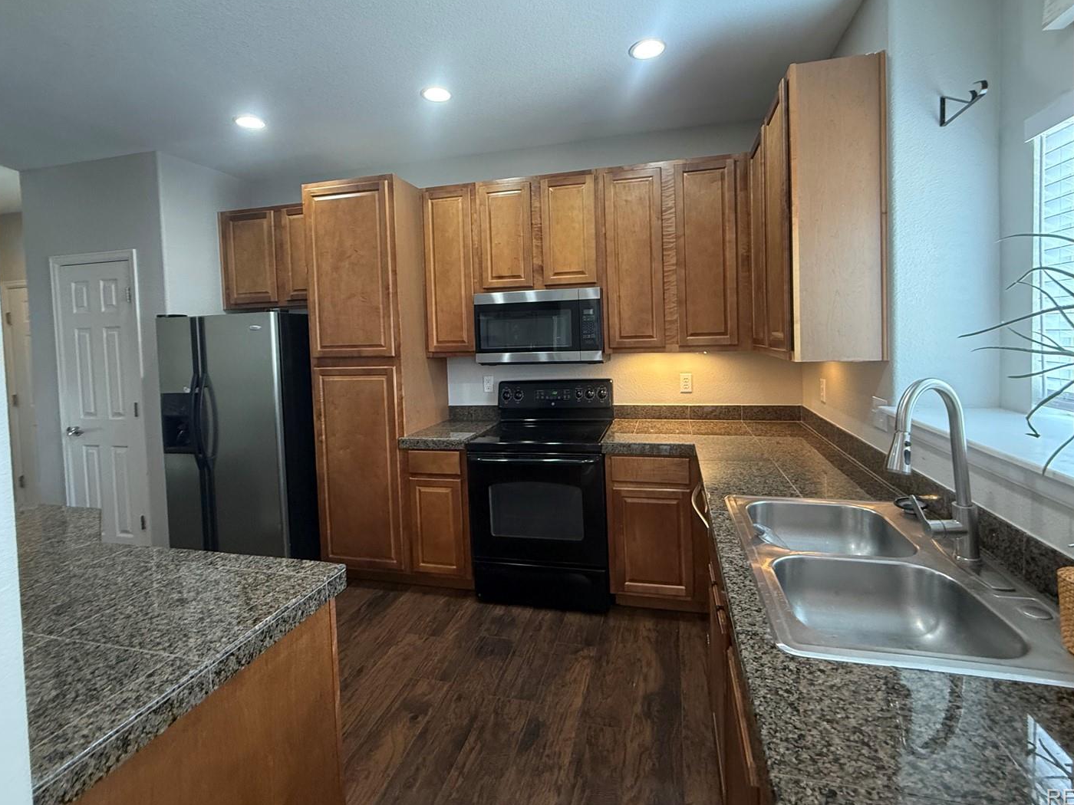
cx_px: 557
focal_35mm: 16
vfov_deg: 77.8
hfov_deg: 94.5
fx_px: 496
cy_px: 353
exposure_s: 1/60
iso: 400
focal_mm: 2.22
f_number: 2.2
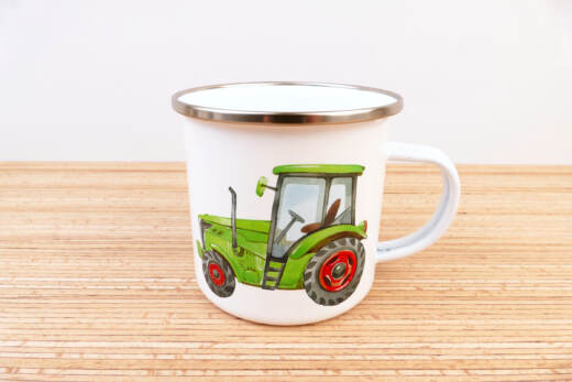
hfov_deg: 71.5
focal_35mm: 25
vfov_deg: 51.3
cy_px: 191
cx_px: 286
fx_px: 397
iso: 200
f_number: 8
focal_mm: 9.1
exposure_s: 1/60
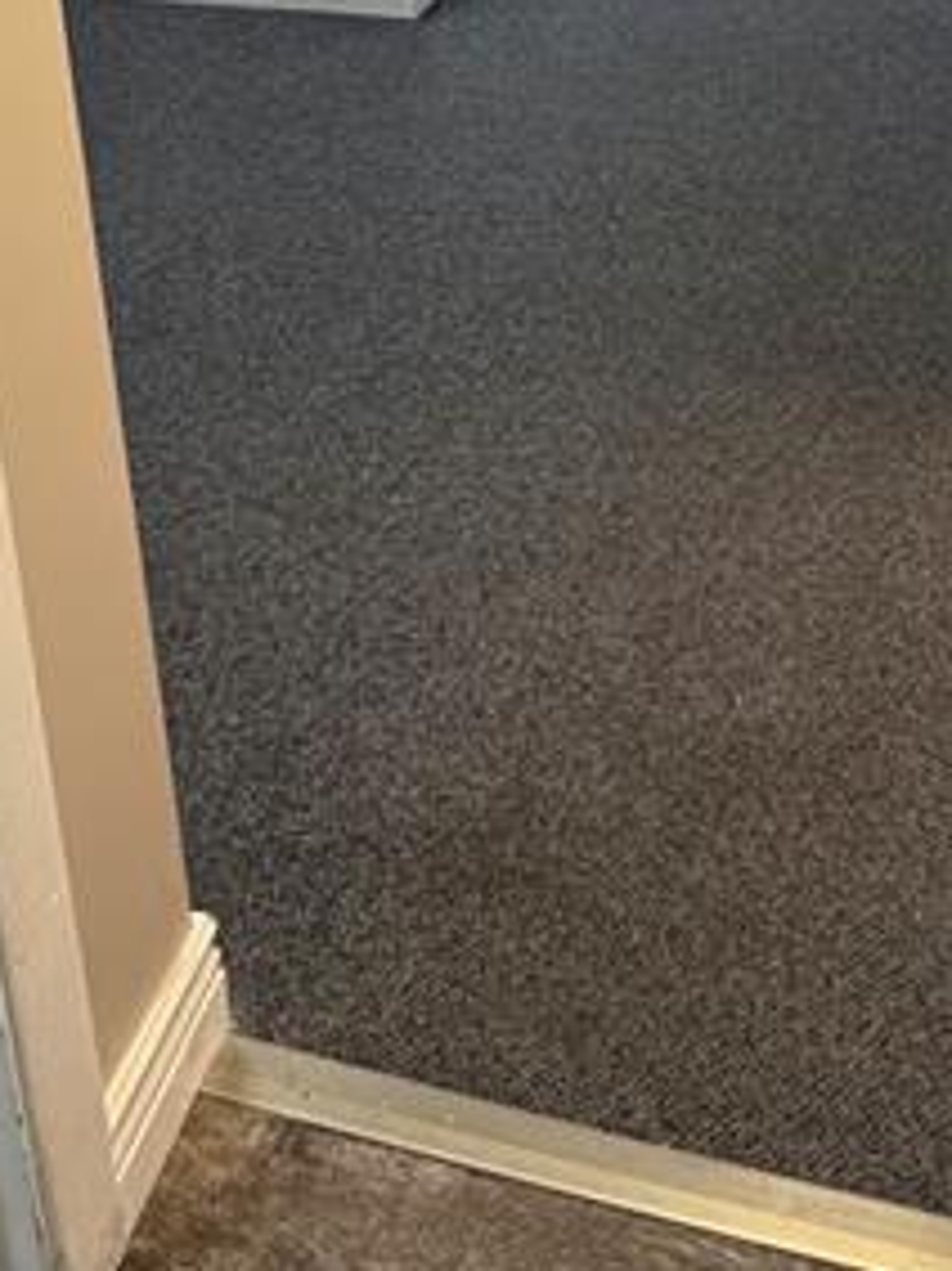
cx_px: 705
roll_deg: +2.5
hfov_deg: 36.9
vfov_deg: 36.4
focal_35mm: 38
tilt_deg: -11.1
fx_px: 1394
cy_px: -292
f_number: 2.2
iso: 200
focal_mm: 2.22
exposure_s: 1/120
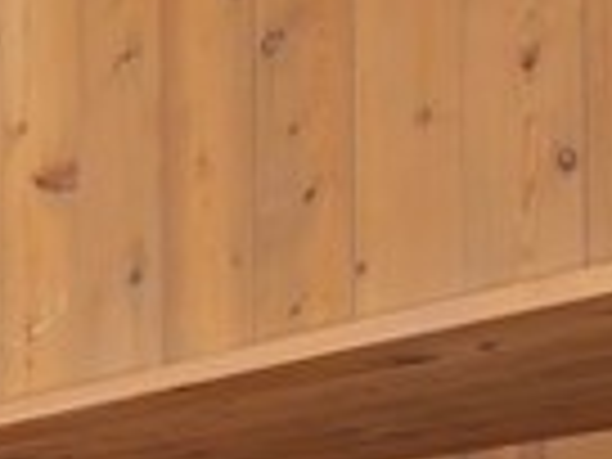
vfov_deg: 13.3
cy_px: 803
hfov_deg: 15.8
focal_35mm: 101
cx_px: -576
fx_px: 1786
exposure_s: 1/20
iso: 280
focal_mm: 14
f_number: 8
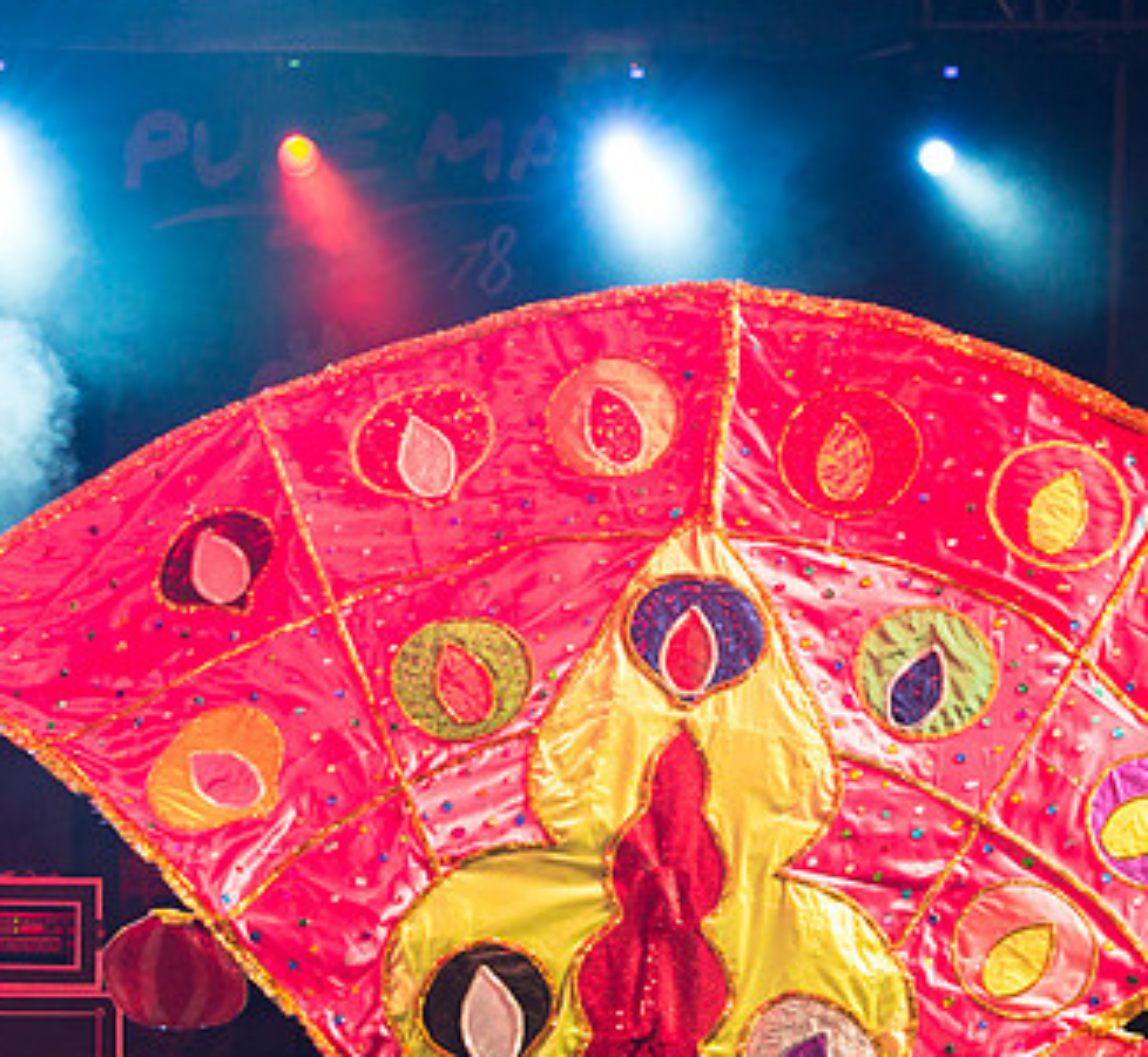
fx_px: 5264
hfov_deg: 12.4
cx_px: 597
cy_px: 663
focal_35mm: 146
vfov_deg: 11.5
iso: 3200
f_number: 5.6
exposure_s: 1/160
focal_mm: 70
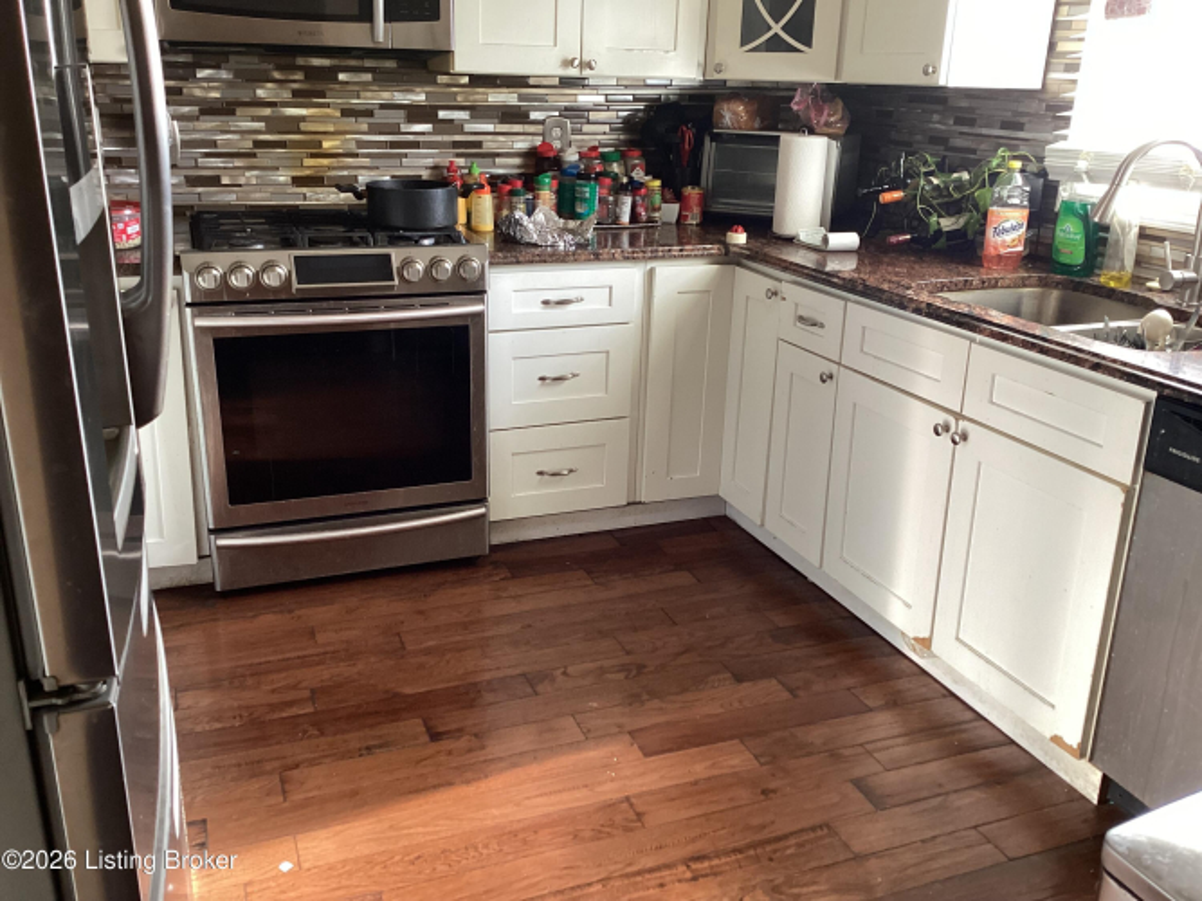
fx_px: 1076
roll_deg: -1.6
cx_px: 601
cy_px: 450
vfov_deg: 45.4
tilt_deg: -18.5
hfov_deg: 58.4
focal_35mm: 31
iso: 125
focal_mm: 3.3
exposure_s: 1/60
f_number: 2.4
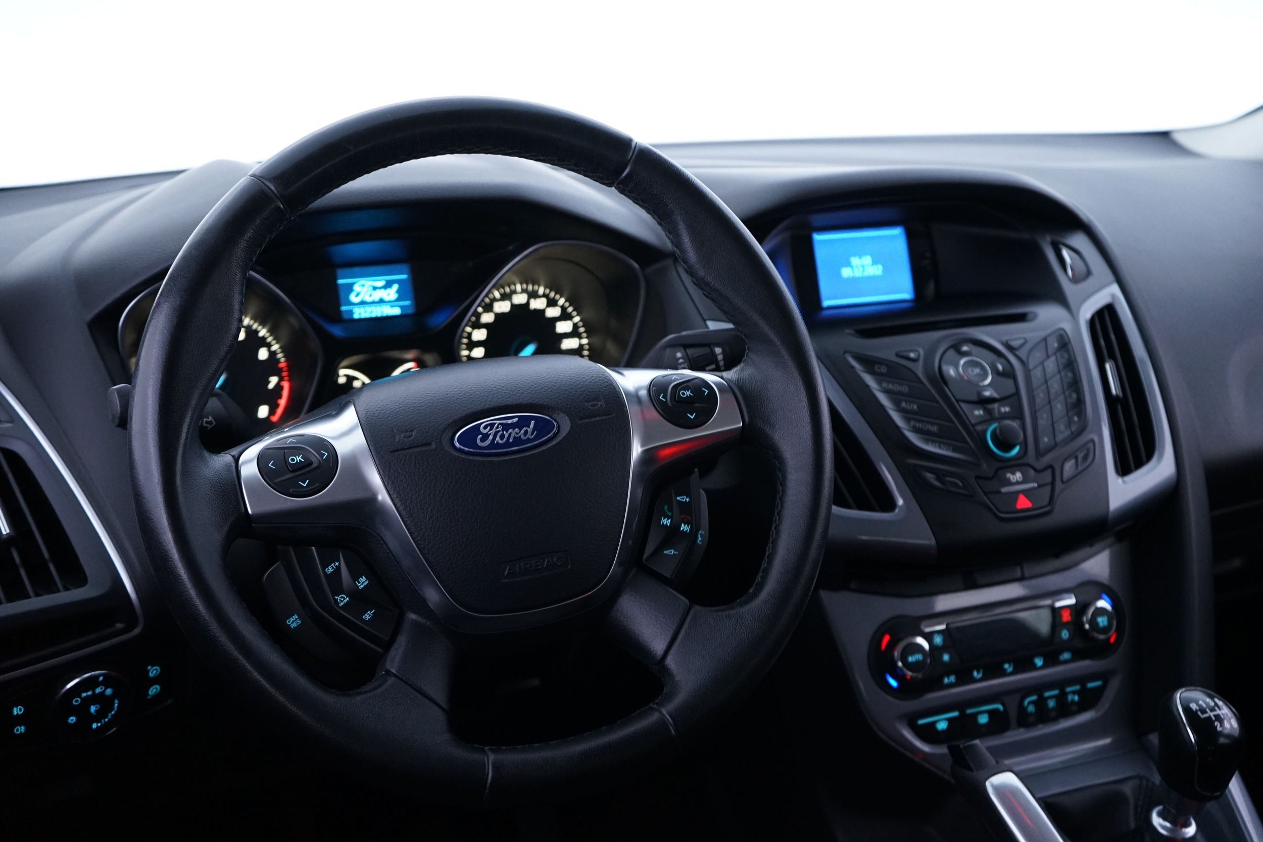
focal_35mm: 40
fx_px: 1403
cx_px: 632
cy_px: 421
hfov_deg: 48.5
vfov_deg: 33.4
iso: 2000
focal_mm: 40
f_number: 4
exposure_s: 1/20
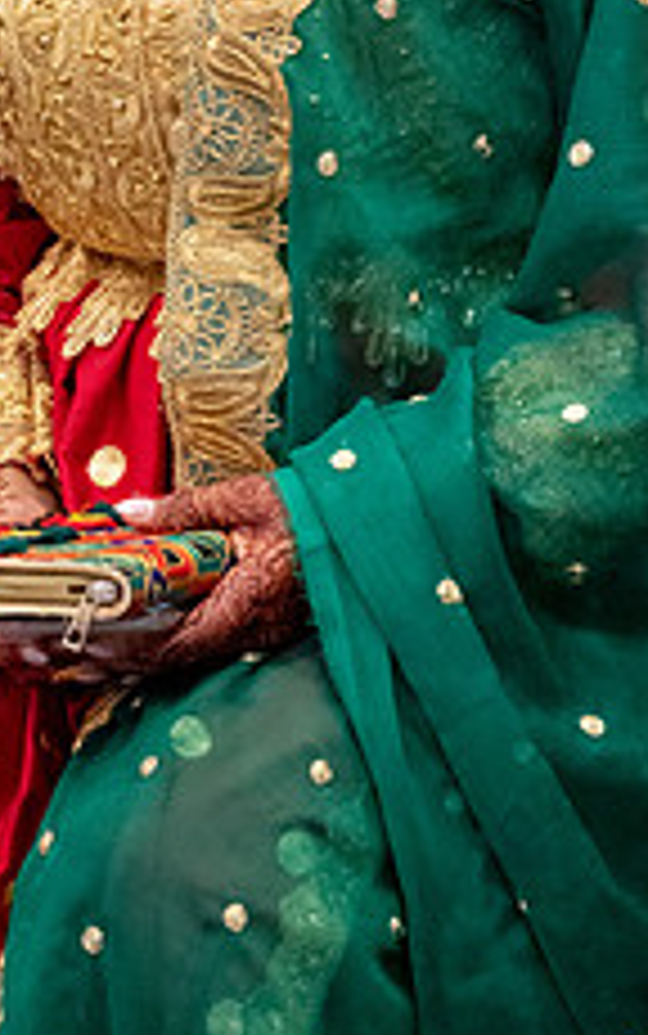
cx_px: 248
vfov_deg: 6.9
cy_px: 90
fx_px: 8607
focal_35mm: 305
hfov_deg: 4.3
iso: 16000
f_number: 4
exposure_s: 1/160
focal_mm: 153
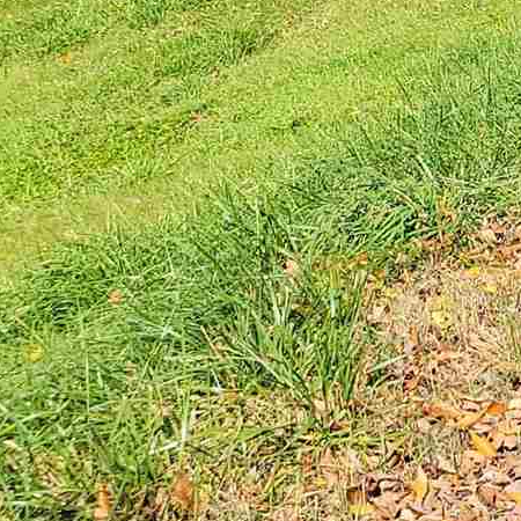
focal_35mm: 157
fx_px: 2673
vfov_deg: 10.8
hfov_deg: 10.2
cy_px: -175
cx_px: 1071
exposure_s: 1/1641
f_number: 1.8
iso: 40
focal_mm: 5.4
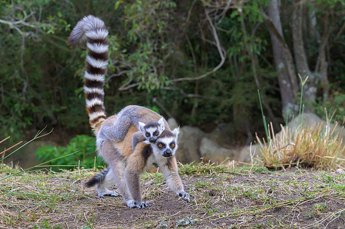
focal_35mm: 77
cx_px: 164
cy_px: 125
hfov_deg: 26.4
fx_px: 737
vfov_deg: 17.7
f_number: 7.1
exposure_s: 1/1000
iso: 1250
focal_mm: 70
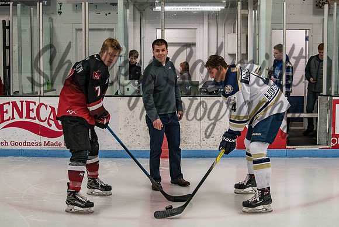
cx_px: 173
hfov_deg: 40.0
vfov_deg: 27.3
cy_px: 99
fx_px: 466
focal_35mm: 49
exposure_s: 1/250
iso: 1250
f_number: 4
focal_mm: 28
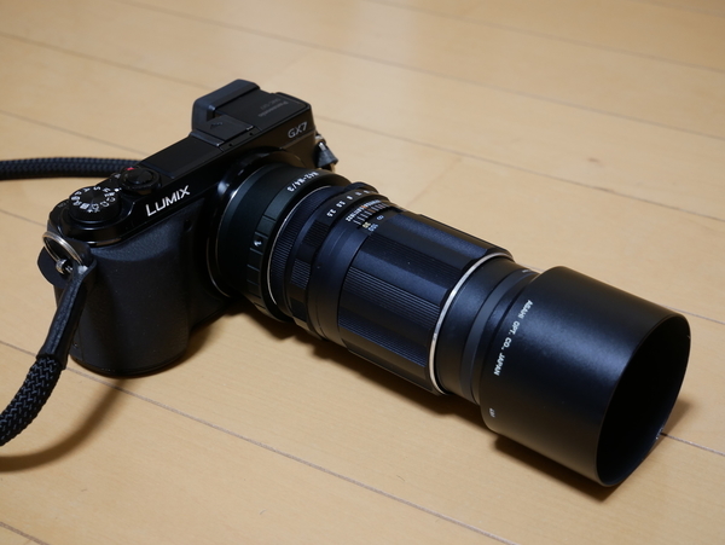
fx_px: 1258
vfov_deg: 24.4
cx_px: 362
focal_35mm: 60
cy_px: 272
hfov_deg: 32.2
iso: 400
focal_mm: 30
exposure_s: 1/8
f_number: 4.9
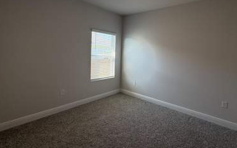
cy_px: 55
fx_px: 123
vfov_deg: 61.3
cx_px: 138
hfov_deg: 87.3
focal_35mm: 19
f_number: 2.2
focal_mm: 2.22
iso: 80
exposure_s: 1/134
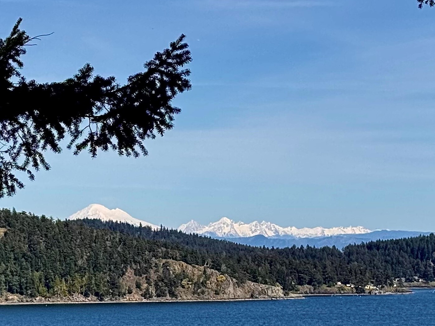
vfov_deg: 26.5
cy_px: 183
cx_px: 214
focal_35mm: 55
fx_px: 691
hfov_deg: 34.9
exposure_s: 1/5376
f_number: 1.78
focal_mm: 6.76
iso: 64
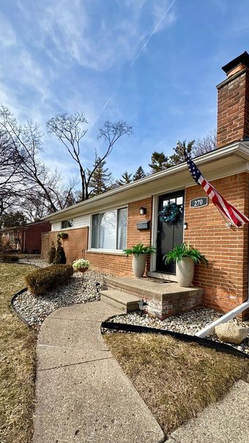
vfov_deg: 95.6
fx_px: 199
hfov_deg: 63.5
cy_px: 245
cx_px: 100
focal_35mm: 17
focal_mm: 2.22
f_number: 2.2
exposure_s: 1/1449
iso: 40
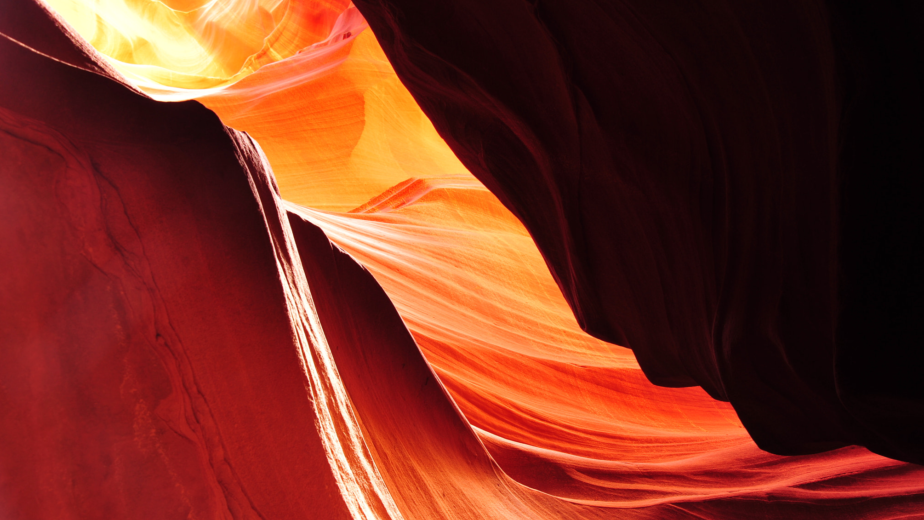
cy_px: 299
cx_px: 458
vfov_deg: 24.9
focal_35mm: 48
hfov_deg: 42.9
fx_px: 1176
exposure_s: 10
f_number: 10
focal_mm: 45
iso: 400
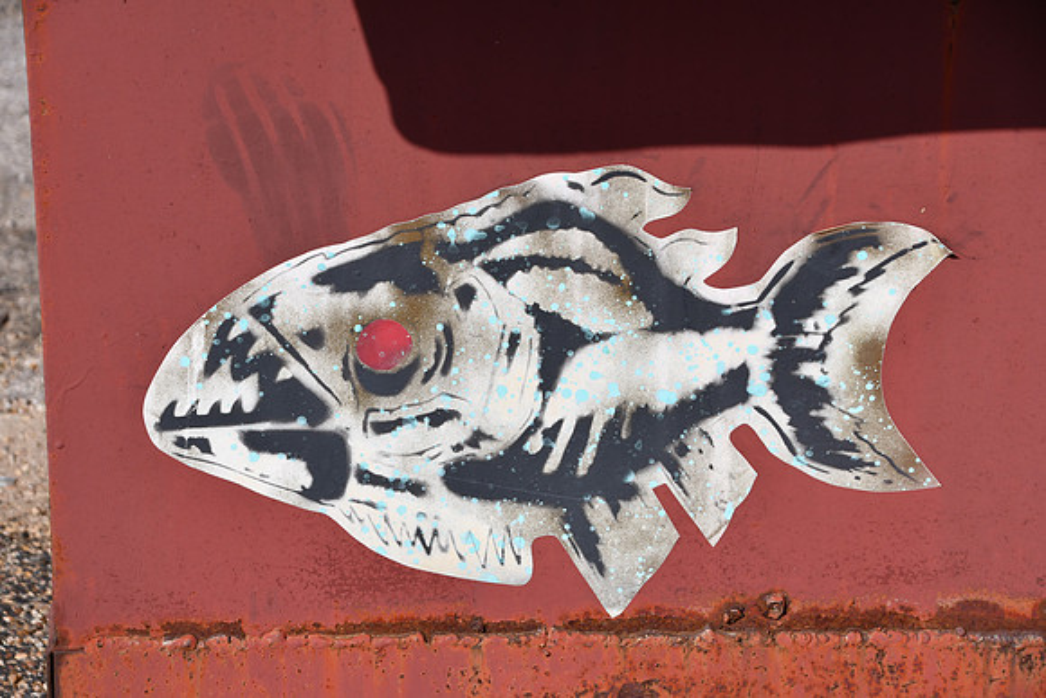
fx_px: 4010
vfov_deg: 9.9
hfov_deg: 14.9
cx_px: 523
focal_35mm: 138
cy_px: 349
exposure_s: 1/400
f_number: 10
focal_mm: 92
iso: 100
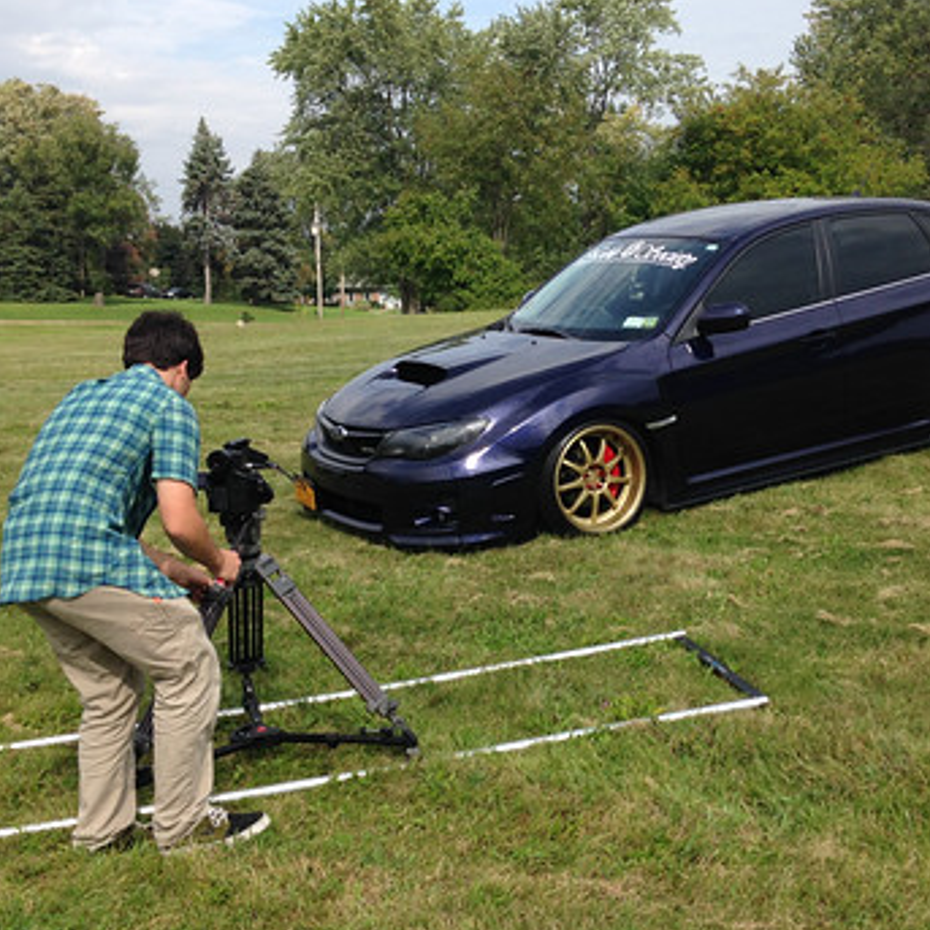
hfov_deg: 33.4
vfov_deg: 33.4
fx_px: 1550
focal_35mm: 51
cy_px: 469
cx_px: 507
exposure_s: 1/1290
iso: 50
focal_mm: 4.12
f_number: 2.4
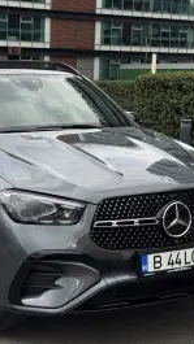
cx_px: 26
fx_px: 650
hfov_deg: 16.8
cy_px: 173
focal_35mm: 71
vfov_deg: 29.7
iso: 64
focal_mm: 6.76
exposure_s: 1/1458
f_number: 1.78
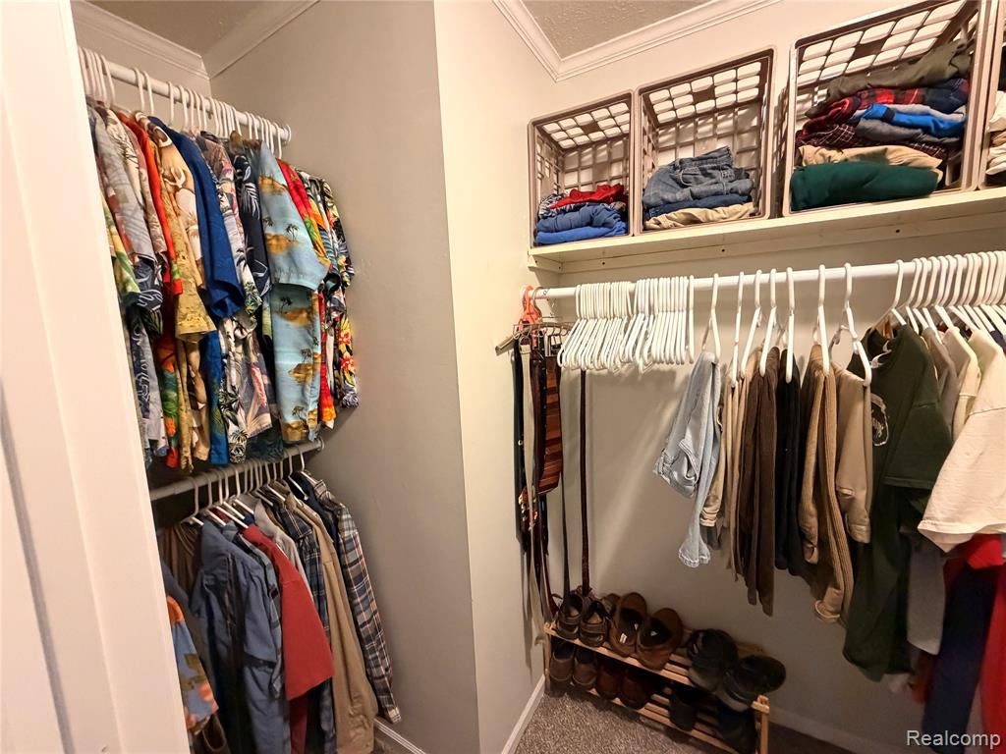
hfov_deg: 102.1
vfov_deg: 85.7
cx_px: 503
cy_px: 377
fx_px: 407
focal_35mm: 14
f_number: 2.2
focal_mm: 2.22
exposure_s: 1/60
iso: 800
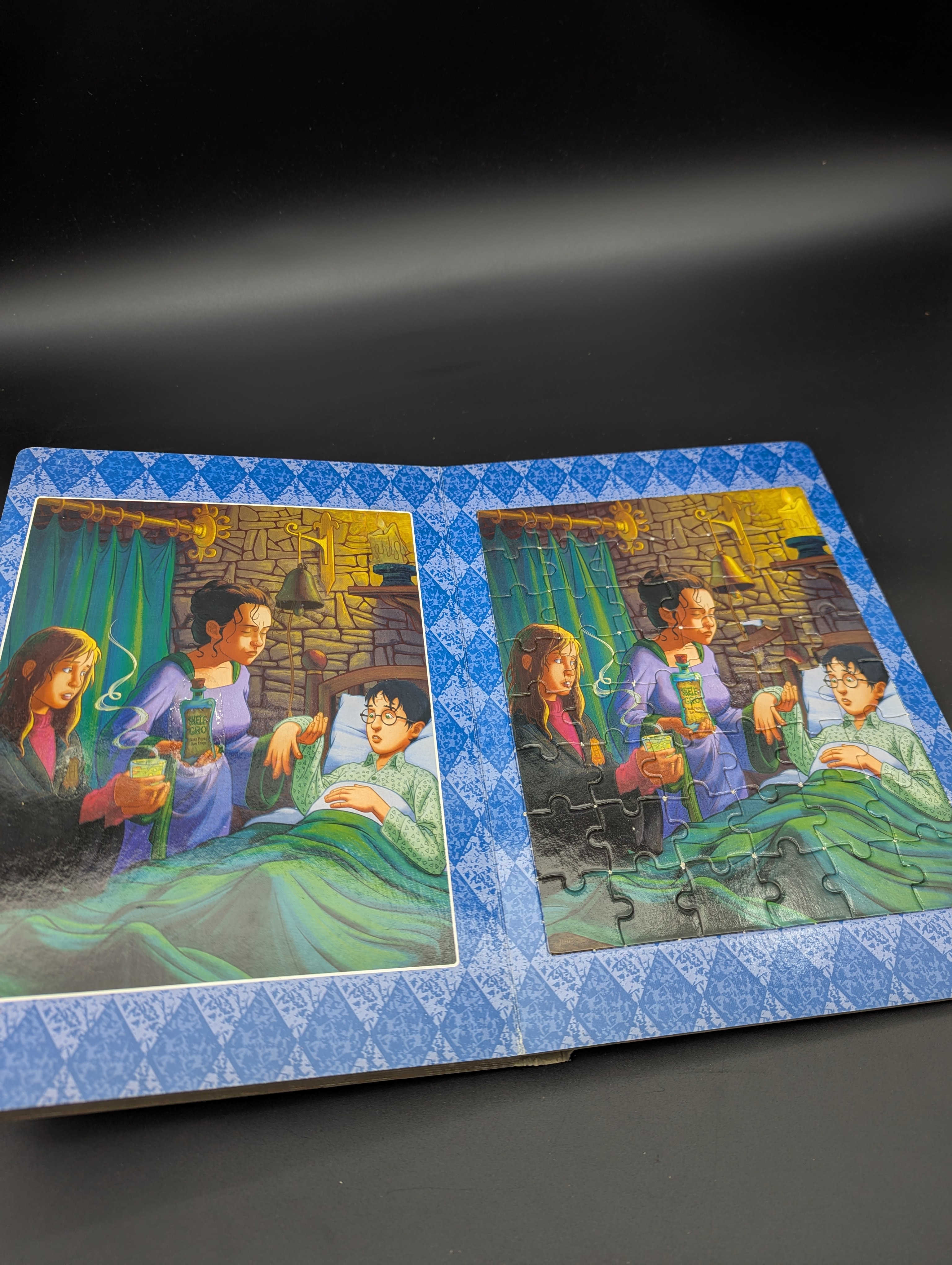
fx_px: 878
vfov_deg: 71.5
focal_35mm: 24
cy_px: 632
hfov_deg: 56.9
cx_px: 476
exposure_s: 1/101
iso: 53
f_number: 1.85
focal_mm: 6.81
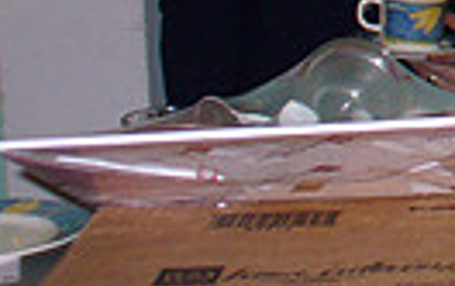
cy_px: -119
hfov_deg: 11.2
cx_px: 872
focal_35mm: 172
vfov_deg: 7.5
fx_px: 2136
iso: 100
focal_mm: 6.1
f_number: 2.8
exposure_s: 1/30
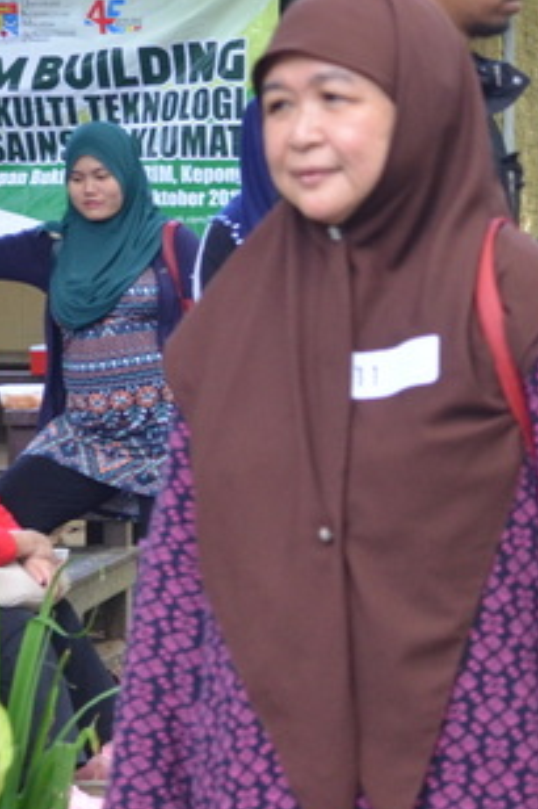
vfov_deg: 18.8
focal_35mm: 109
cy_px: 347
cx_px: 835
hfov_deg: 11.9
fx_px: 2446
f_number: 4.5
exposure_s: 1/125
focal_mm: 28
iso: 1000
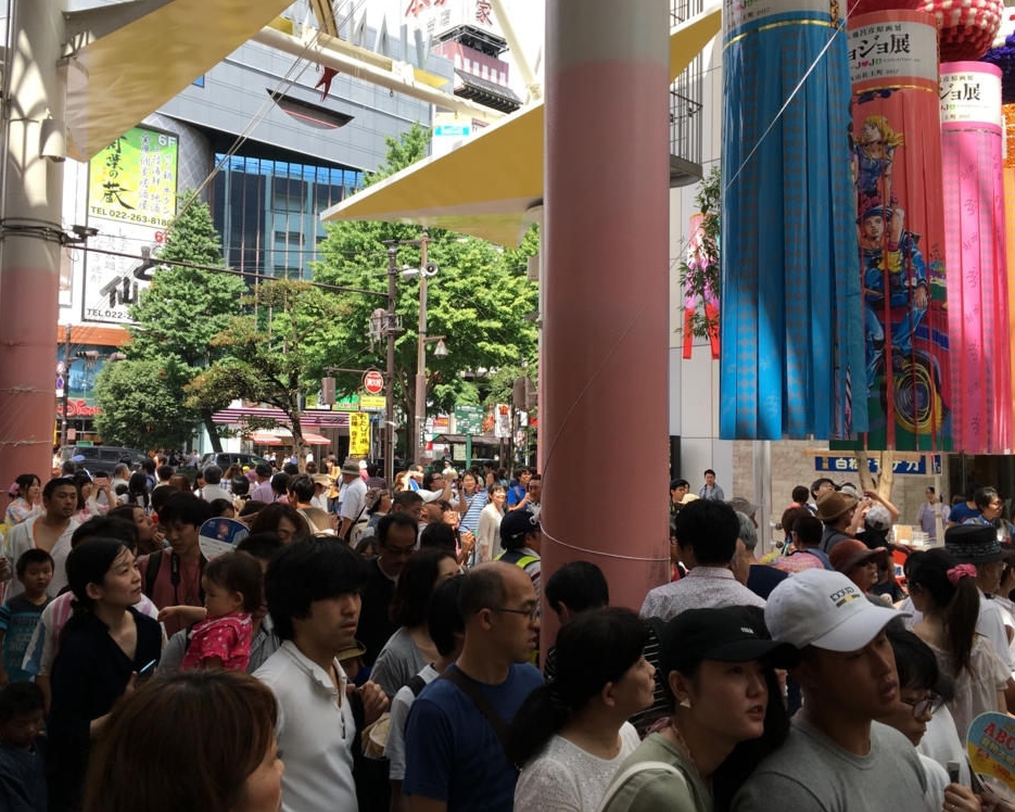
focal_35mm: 31
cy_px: 397
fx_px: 931
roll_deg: -0.9
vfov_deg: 47.1
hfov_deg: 57.1
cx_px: 471
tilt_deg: +5.9
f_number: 2.2
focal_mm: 4.15
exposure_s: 1/386
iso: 25
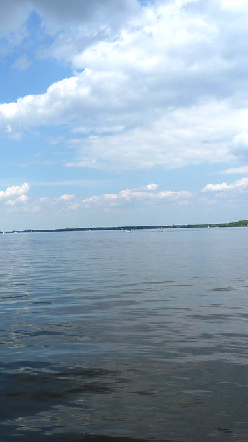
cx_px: 3
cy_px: 219
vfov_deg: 50.5
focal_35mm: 40
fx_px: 468
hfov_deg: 28.0
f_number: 5.6
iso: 80
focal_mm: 4.8
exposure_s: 1/400
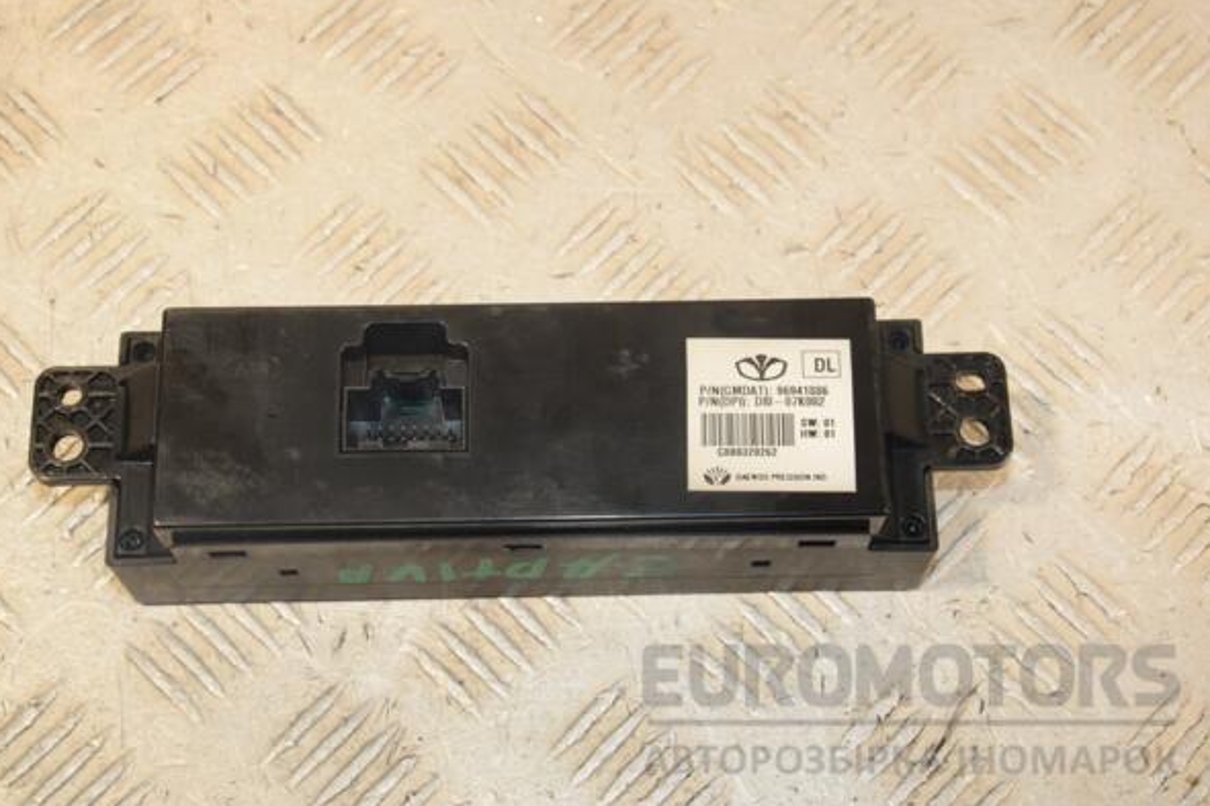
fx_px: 2302
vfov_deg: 19.9
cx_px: 604
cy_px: 403
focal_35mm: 69
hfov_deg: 29.4
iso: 800
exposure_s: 1/200
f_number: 7.1
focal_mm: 45
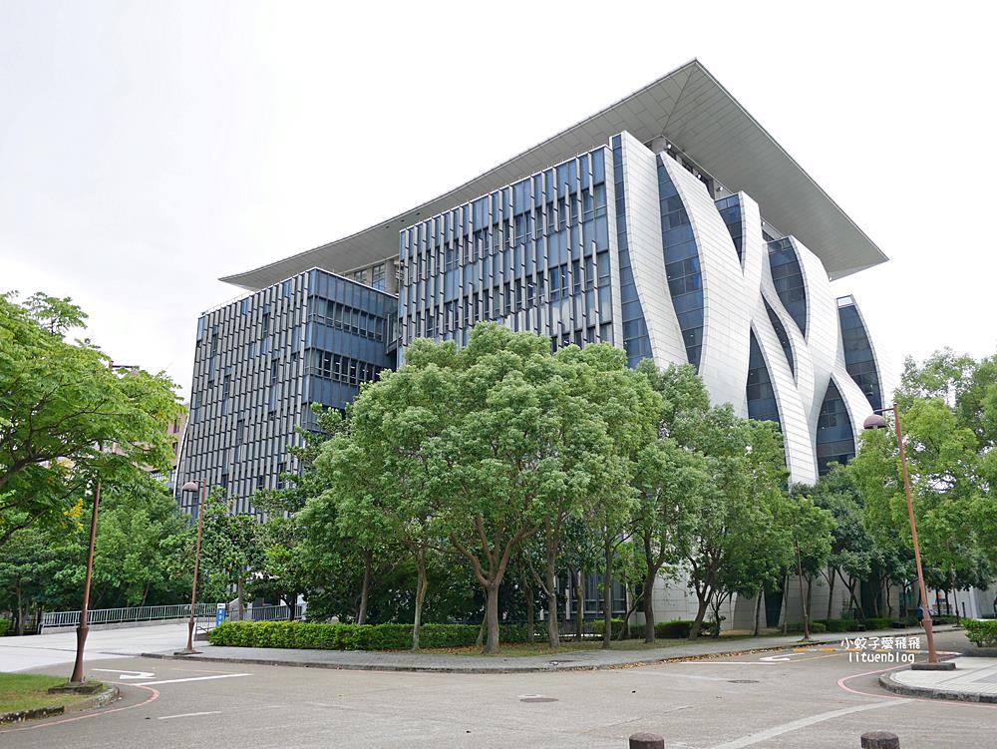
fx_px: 807
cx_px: 498
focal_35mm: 28
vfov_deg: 49.8
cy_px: 374
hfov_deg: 63.4
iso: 200
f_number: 2.8
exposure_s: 1/640
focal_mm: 14
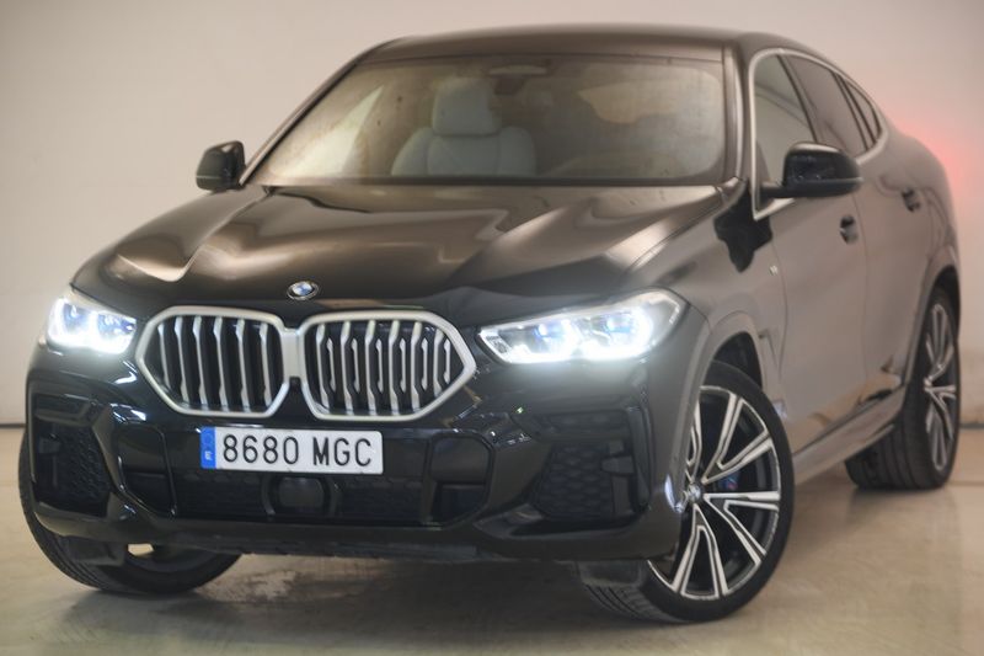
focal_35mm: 120
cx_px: 492
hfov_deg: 17.1
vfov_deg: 11.4
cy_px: 328
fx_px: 3279
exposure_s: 1/2.5
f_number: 4.2
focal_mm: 80
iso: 100
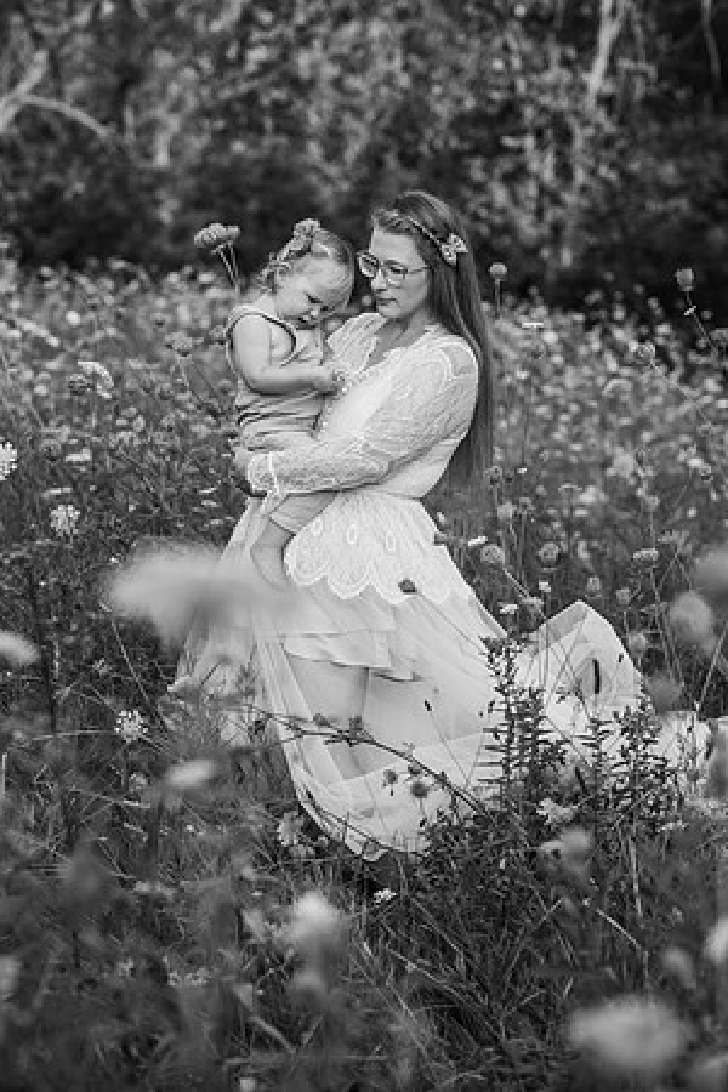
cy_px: 546
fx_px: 2578
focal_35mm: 85
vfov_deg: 23.9
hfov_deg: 16.1
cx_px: 364
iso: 250
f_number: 3.5
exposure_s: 1/1250
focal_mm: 85
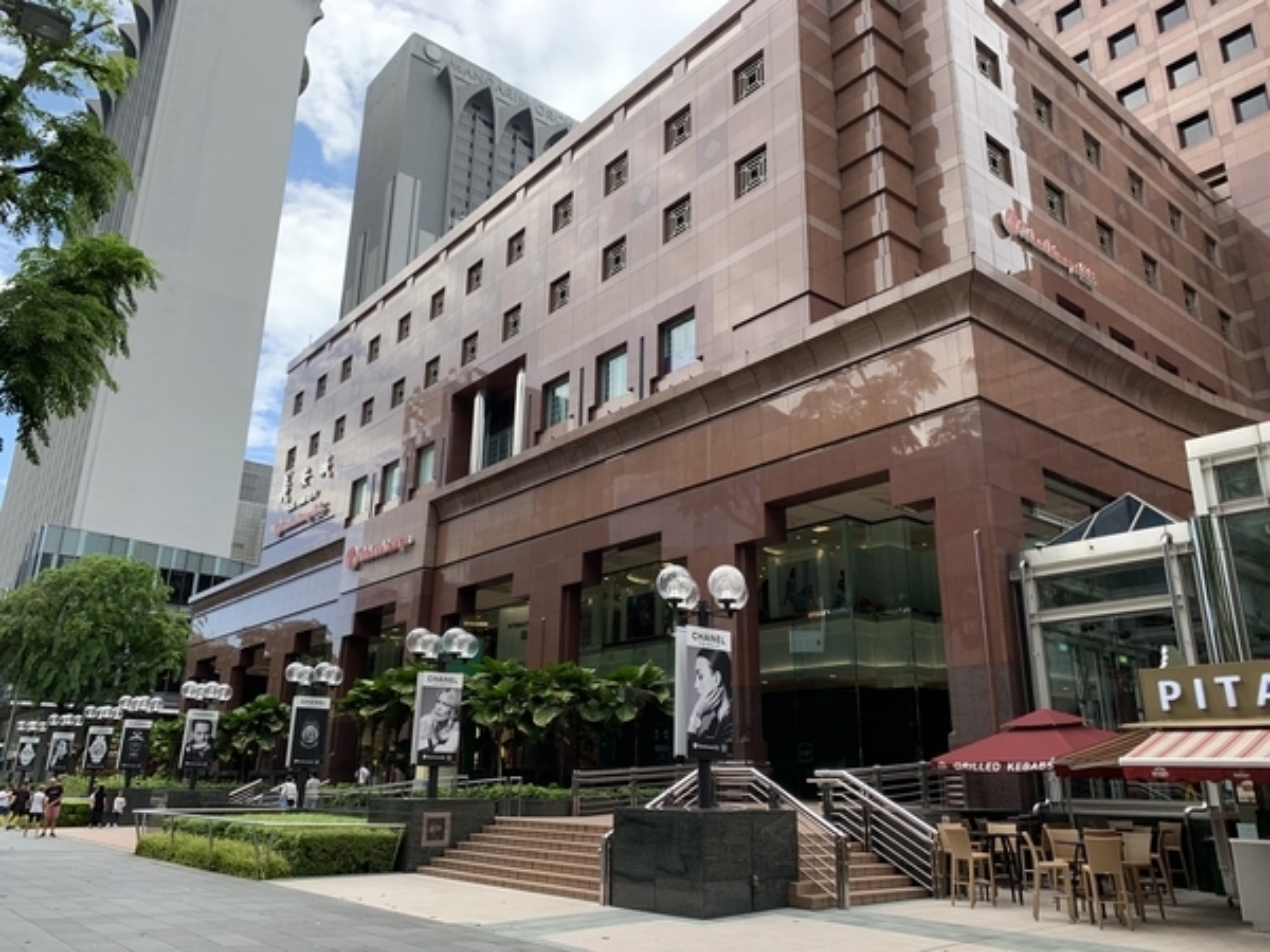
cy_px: 476
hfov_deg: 67.3
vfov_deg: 53.1
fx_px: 954
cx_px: 635
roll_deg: -1.2
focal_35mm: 26
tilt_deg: +17.4
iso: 25
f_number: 1.8
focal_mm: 4.25
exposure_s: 1/512
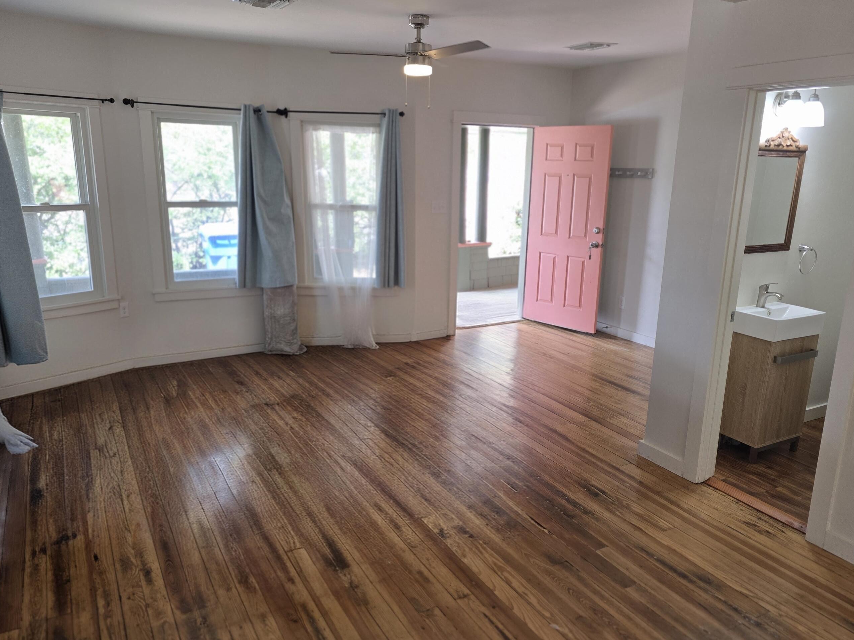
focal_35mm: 27
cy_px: 338
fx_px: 666
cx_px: 429
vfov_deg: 51.3
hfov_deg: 65.3
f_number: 1.7
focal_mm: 6.3
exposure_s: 1/120
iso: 100
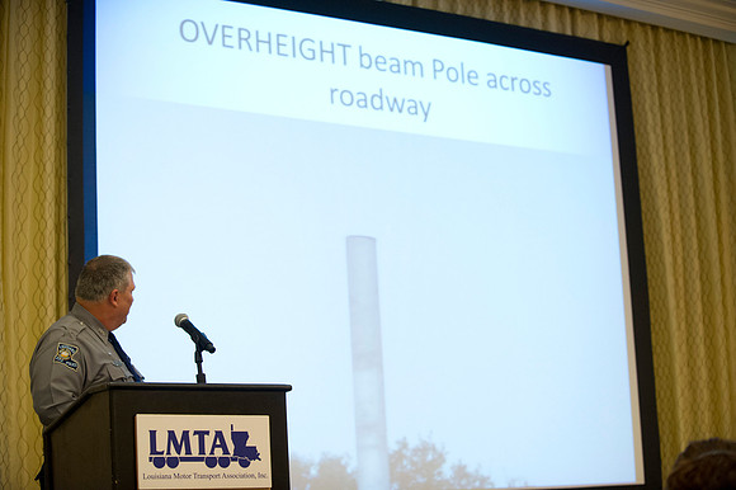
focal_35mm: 70
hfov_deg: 28.9
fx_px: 1430
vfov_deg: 19.4
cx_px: 368
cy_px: 245
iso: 3200
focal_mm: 70
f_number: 2.8
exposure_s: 1/80
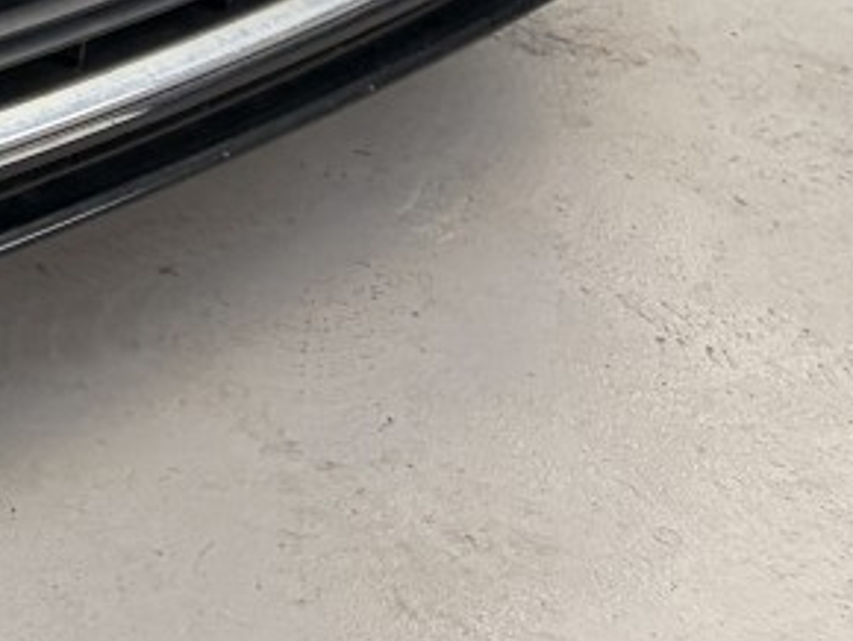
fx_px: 3181
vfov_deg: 10.3
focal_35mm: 129
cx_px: -712
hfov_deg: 13.6
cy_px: -770
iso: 160
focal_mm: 5.96
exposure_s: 1/127
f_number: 1.6
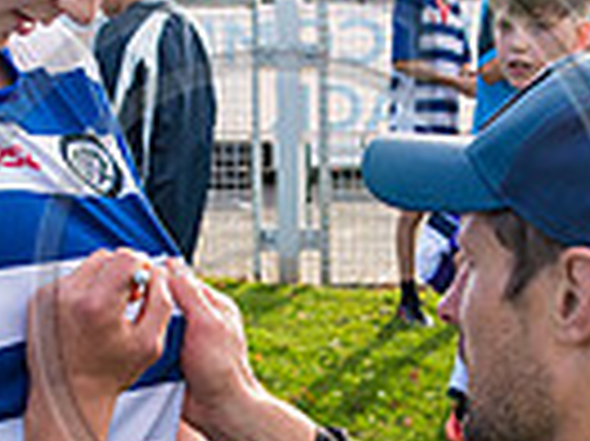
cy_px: 295
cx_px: 234
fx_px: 1447
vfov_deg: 17.3
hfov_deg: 23.0
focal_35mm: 85
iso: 400
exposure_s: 1/640
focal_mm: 20
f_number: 4
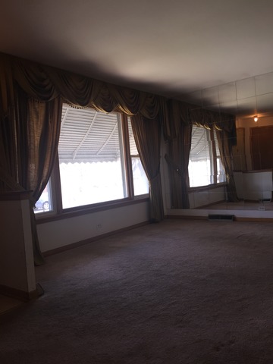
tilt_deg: -1.2
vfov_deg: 61.7
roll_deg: +3.3
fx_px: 305
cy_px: 182
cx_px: 136
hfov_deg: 48.2
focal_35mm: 29
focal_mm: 4.15
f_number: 2.2
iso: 32
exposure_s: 1/33
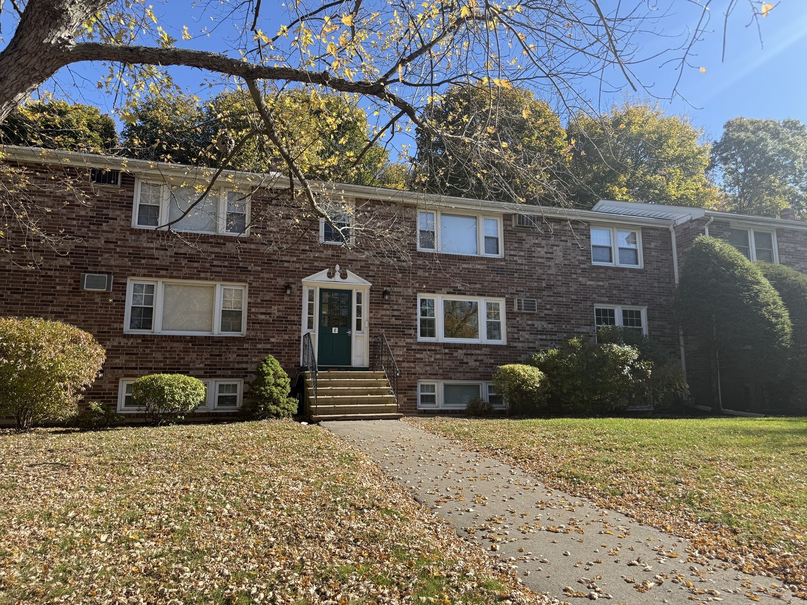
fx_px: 560
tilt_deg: +9.4
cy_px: 302
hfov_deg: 71.6
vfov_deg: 56.8
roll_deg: -0.8
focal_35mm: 24
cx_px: 404
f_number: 1.78
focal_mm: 6.76
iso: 80
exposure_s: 1/2169
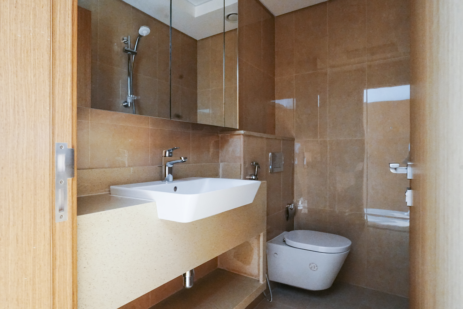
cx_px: 232
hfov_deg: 84.0
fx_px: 257
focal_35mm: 20
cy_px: 154
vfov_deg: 61.9
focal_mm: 20
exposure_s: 1/6
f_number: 9.5
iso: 8000
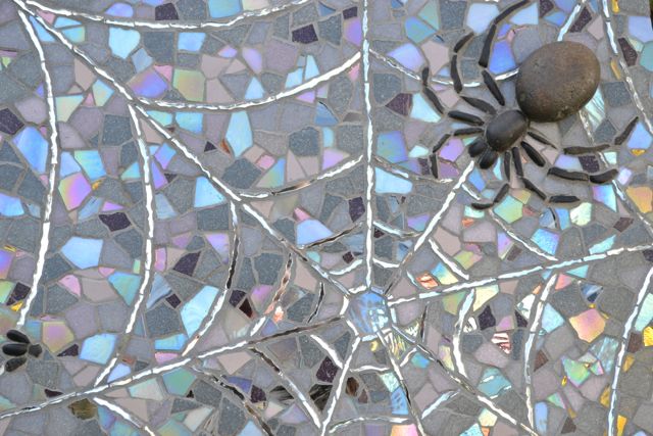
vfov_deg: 22.6
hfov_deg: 33.4
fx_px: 1089
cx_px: 326
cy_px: 218
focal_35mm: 60
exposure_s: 1/160
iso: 220
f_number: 5.3
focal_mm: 40
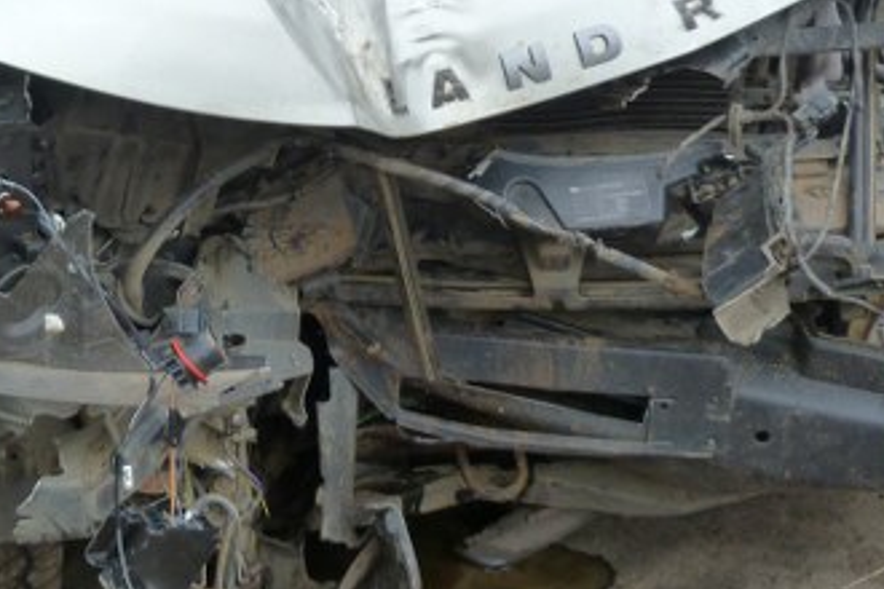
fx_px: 1547
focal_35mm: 63
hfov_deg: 31.6
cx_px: 271
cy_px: 27
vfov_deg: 21.0
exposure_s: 1/100
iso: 125
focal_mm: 4.5
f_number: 3.6
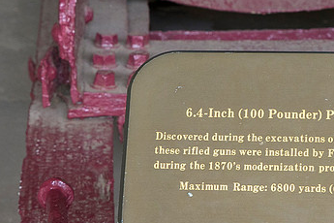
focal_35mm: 220
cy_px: 104
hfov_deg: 9.3
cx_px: 232
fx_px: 2041
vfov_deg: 6.2
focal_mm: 70
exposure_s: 1/50
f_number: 10
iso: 800
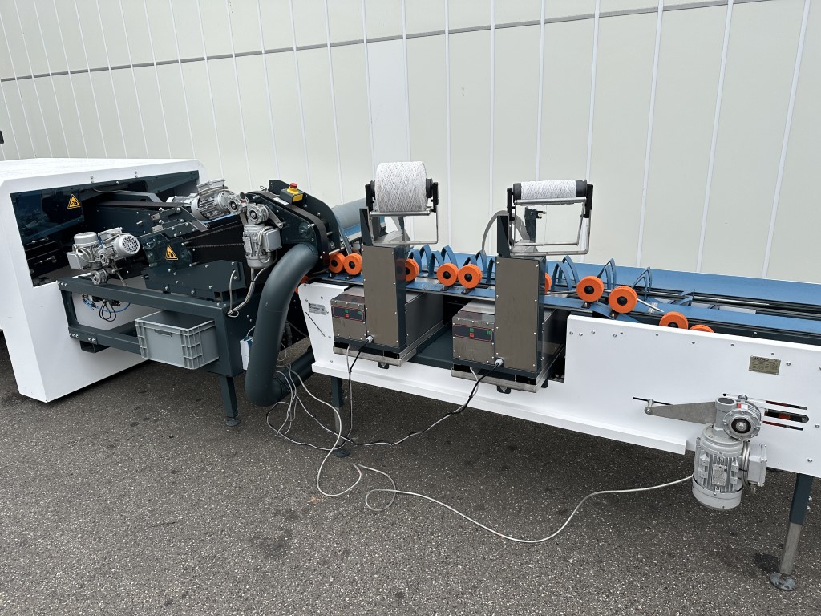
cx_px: 410
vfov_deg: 56.8
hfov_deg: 71.6
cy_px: 308
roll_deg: +2.0
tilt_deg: -20.0
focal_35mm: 24
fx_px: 569
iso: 80
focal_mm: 6.86
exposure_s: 1/803
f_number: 1.78
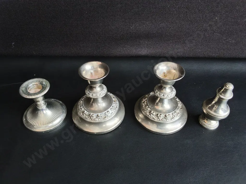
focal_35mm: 27
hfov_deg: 65.3
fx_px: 192
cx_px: 123
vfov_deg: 51.4
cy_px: 92
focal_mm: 2.87
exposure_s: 1/120
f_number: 2
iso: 50
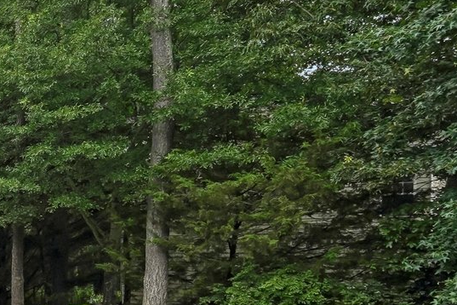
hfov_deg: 21.8
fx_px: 774
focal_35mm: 61
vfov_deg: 21.9
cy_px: 251
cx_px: -351
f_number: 8
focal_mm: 16
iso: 800
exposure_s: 1/1000
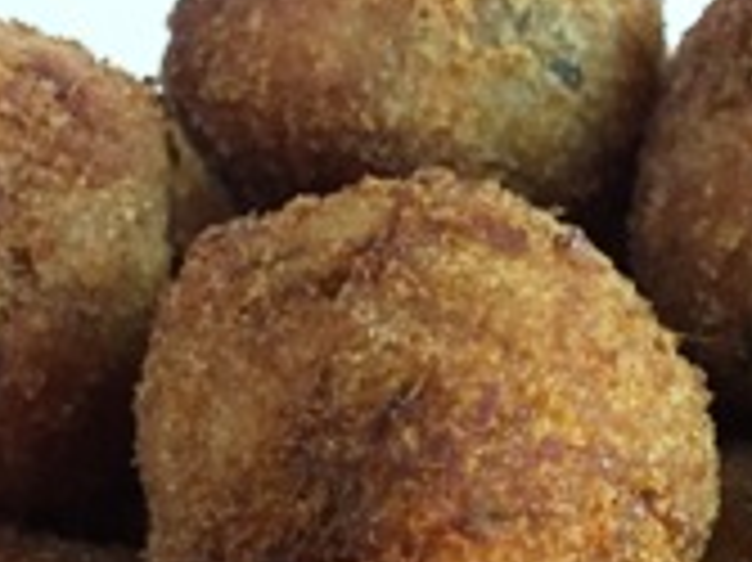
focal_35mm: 78
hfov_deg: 24.4
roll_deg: -1.6
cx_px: 671
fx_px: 1693
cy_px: 584
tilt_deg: -41.0
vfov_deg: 18.3
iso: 250
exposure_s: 1/17
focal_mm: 4.15
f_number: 2.2
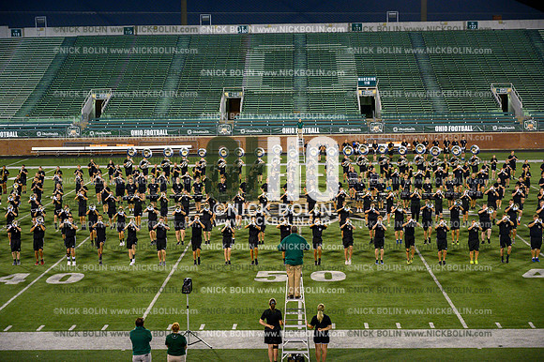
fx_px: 936
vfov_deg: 21.9
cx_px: 272
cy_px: 181
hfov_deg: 32.4
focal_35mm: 62
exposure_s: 1/1000
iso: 4000
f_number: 4
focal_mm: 62
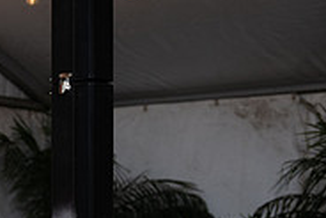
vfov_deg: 9.6
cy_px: 230
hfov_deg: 13.5
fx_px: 1287
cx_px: -174
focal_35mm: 142
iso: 800
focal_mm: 45
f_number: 3.5
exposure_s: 1/160
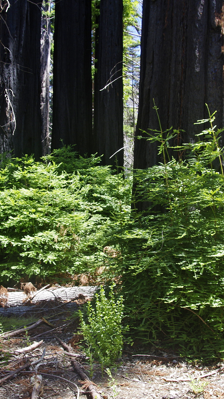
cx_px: 97
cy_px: 200
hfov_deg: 11.4
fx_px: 1120
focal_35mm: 106
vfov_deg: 20.2
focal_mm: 45
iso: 200
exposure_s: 1/90
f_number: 5.6
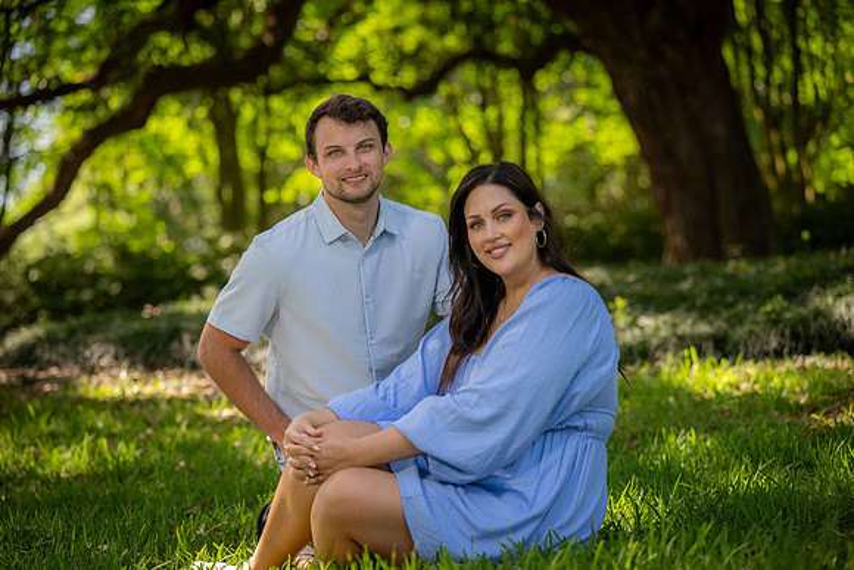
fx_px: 2301
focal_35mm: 97
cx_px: 427
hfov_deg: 21.0
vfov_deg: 14.1
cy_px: 285
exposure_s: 1/125
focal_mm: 97
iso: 100
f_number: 3.2
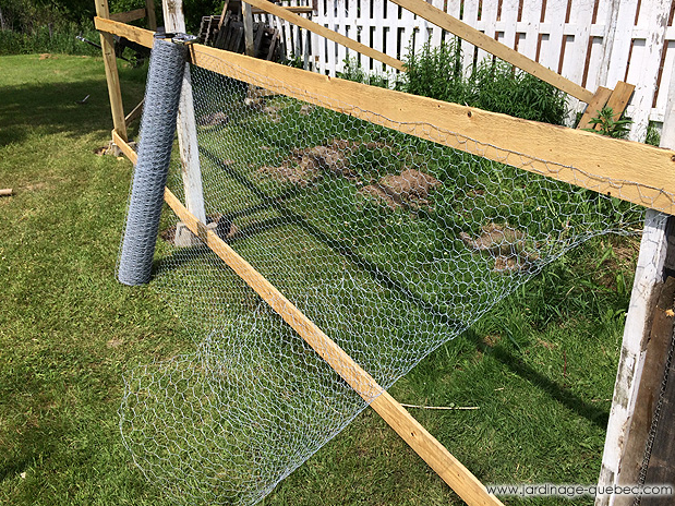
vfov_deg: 46.8
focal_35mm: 30
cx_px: 346
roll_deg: -0.1
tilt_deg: -24.0
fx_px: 585
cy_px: 250
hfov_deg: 60.0
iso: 32
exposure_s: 1/2415
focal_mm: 4.15
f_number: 2.2
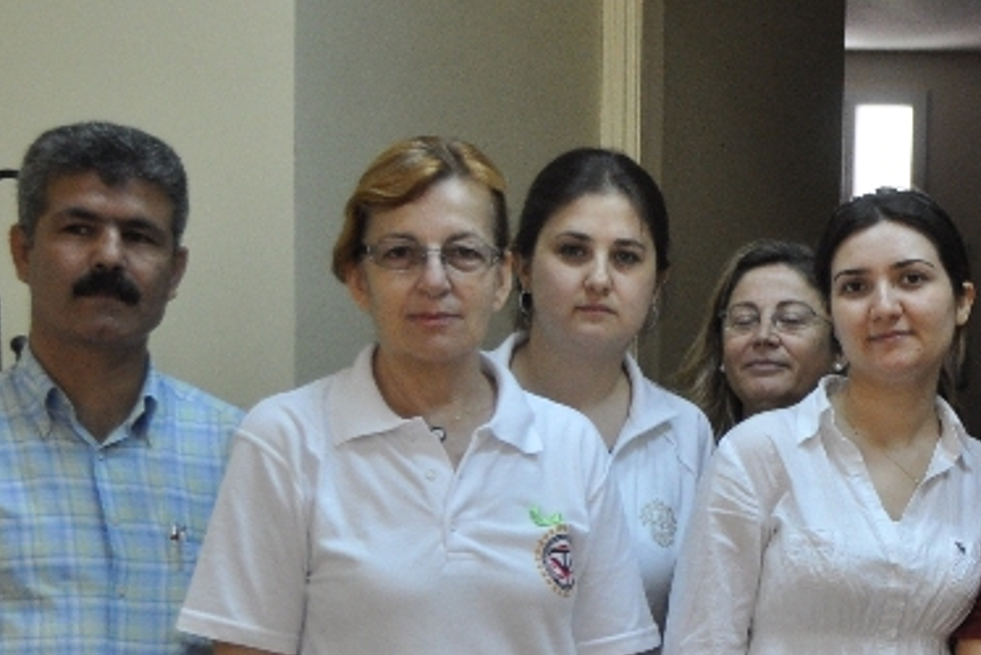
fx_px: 3393
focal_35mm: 124
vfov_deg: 10.8
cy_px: 828
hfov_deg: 15.9
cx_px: 1141
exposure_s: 1/60
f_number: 4.5
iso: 720
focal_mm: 29
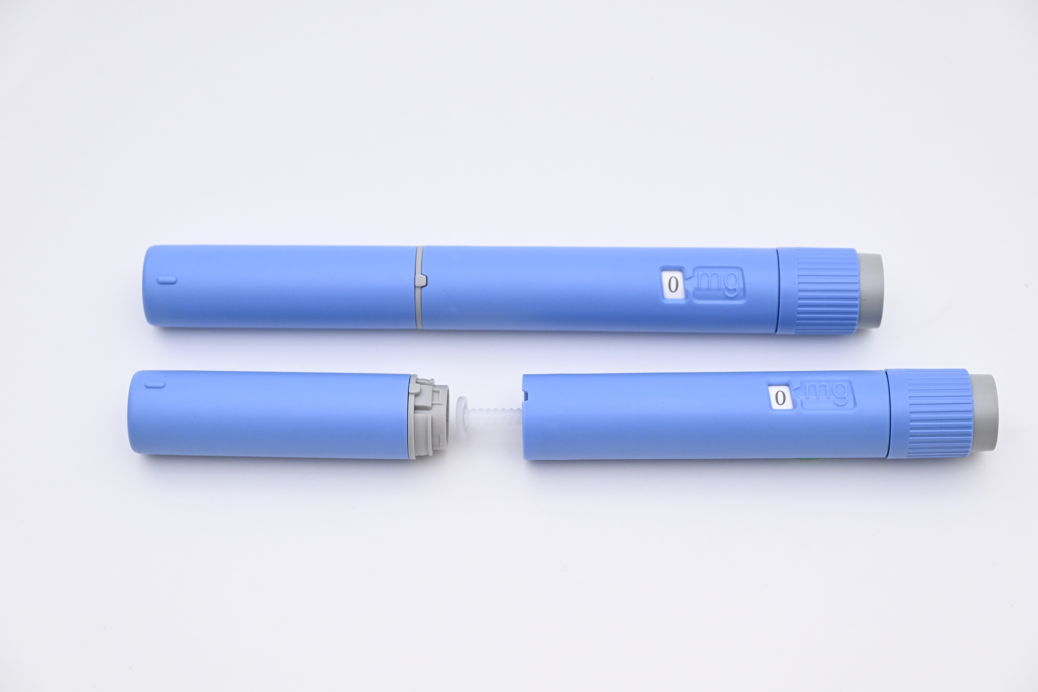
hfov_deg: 26.0
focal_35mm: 78
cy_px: 346
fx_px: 2249
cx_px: 519
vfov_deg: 17.5
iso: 2000
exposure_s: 1/100
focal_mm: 78
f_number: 8
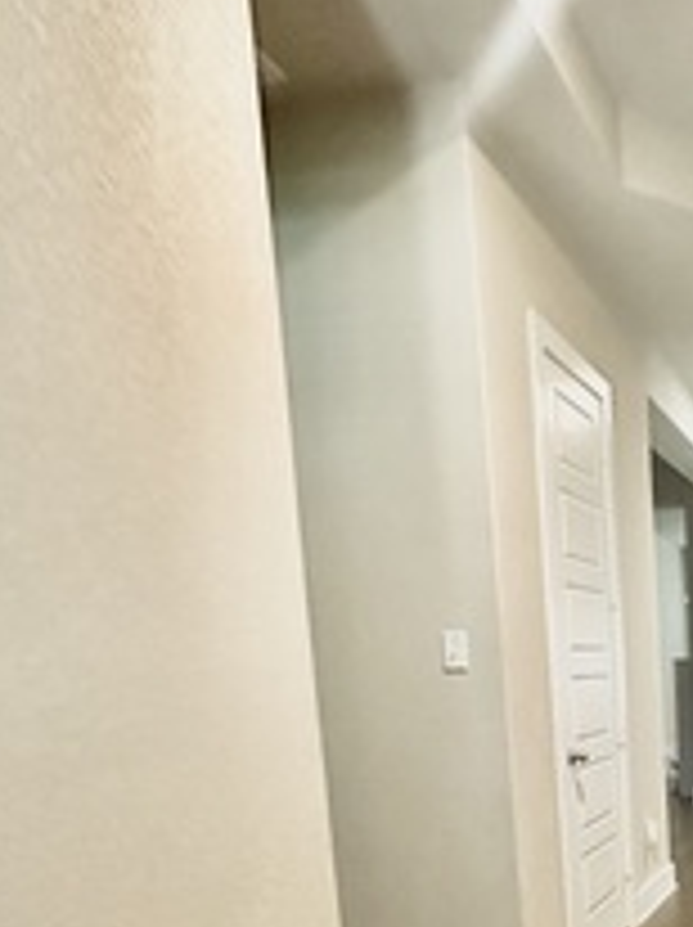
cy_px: 792
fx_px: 909
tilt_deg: -7.3
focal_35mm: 34
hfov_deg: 35.1
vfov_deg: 49.5
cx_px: 781
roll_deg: +1.5
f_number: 2.2
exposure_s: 1/60
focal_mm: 2.22
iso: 800
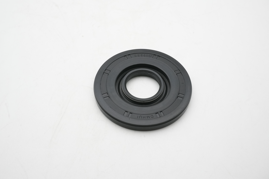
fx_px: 347
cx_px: 134
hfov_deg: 42.3
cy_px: 90
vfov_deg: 28.9
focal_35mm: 46
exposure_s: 1/160
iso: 2000
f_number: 11
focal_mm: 31
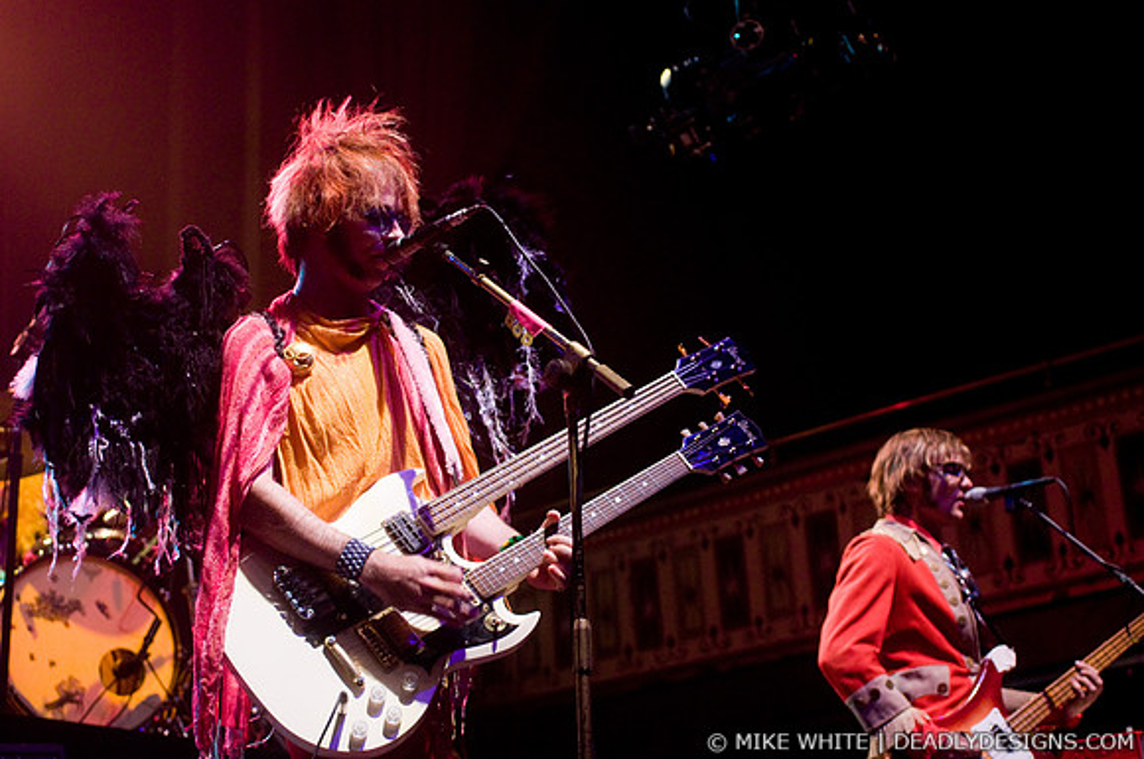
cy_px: 380
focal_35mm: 60
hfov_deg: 33.4
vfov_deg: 22.6
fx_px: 1904
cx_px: 572
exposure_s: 1/160
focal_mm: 40
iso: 800
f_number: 2.8
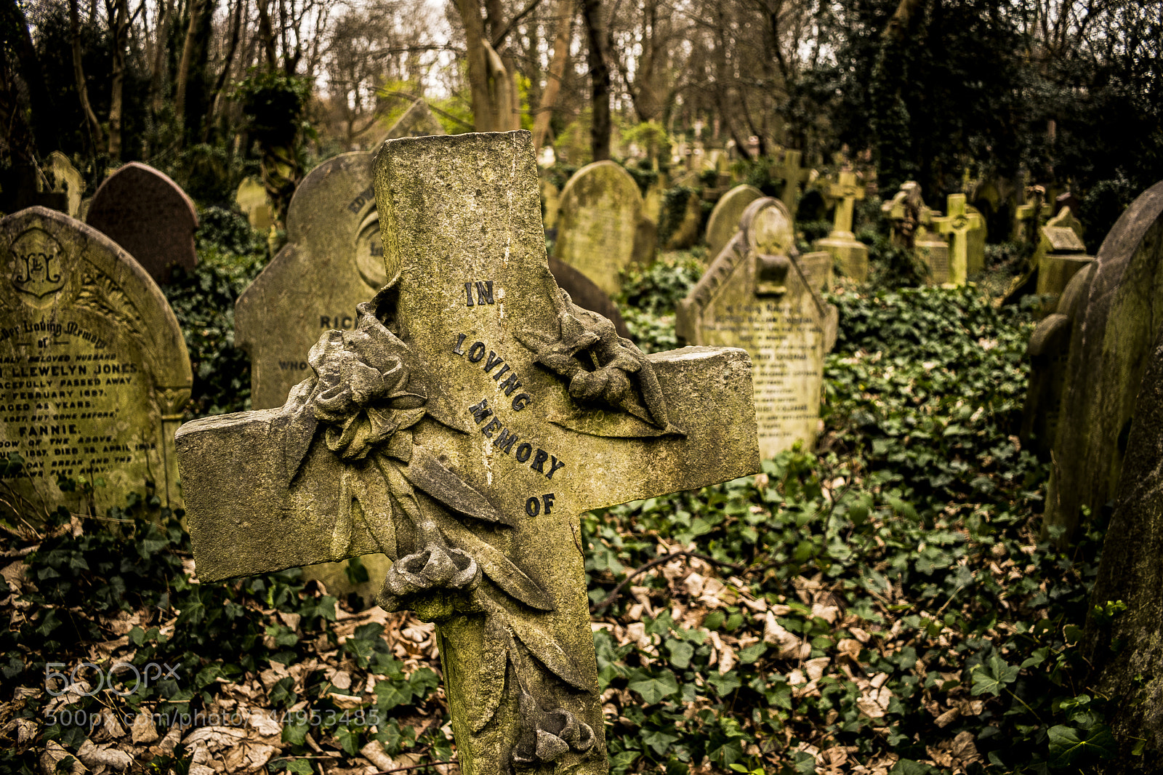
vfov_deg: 47.9
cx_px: 582
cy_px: 388
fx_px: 872
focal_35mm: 27
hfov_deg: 67.4
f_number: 3.5
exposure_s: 1/60
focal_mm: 18
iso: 100
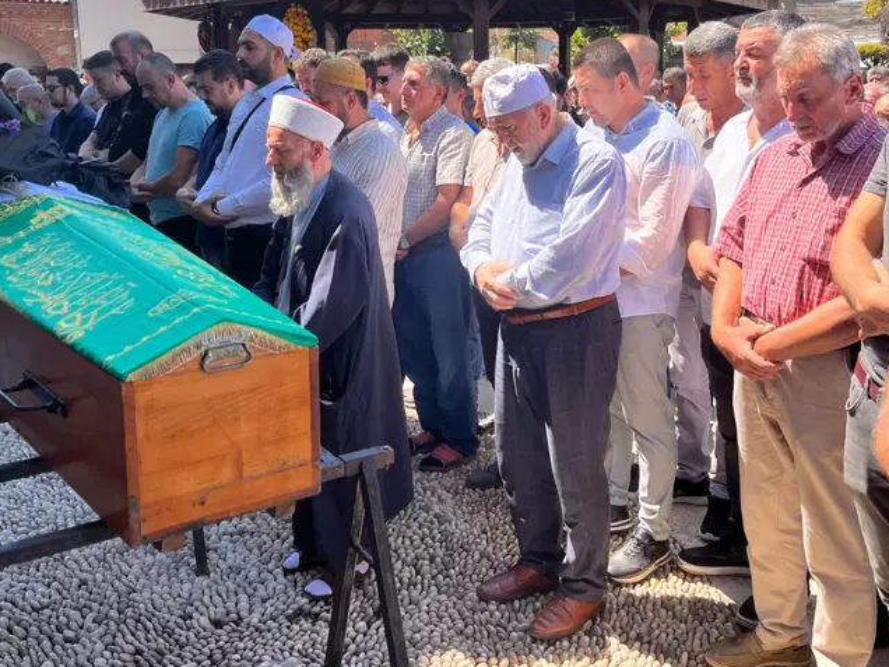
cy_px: 217
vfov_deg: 39.1
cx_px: 491
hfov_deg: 51.3
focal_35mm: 36
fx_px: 925
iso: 50
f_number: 1.6
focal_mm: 5.1
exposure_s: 1/1186
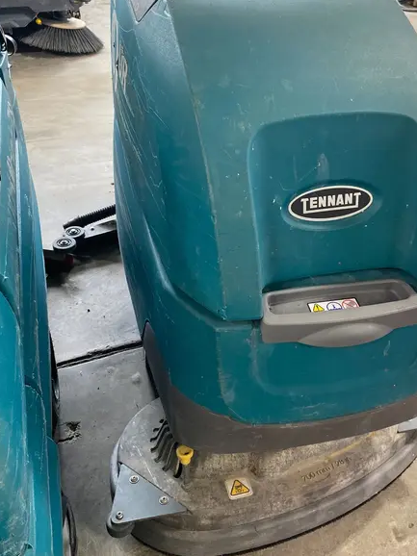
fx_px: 530
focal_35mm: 33
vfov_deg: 55.1
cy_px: 235
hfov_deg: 42.7
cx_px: 247
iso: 160
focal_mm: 4.25
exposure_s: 1/60
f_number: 1.8
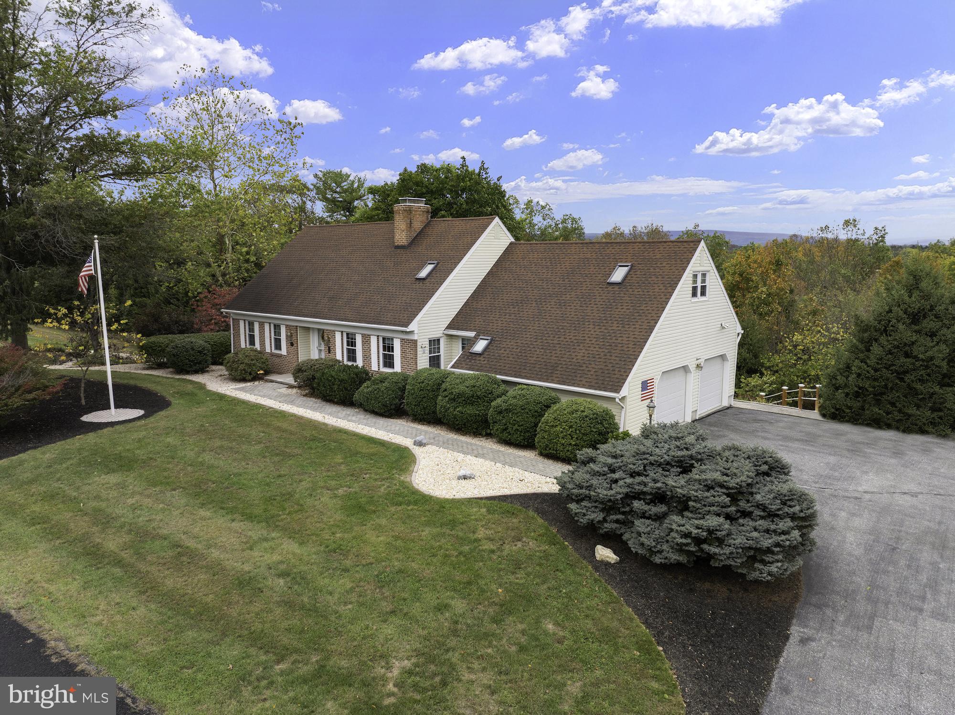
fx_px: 662
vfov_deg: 56.8
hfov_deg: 71.6
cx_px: 478
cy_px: 358
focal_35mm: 24
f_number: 2.8
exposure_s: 1/1000
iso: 190
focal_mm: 12.29
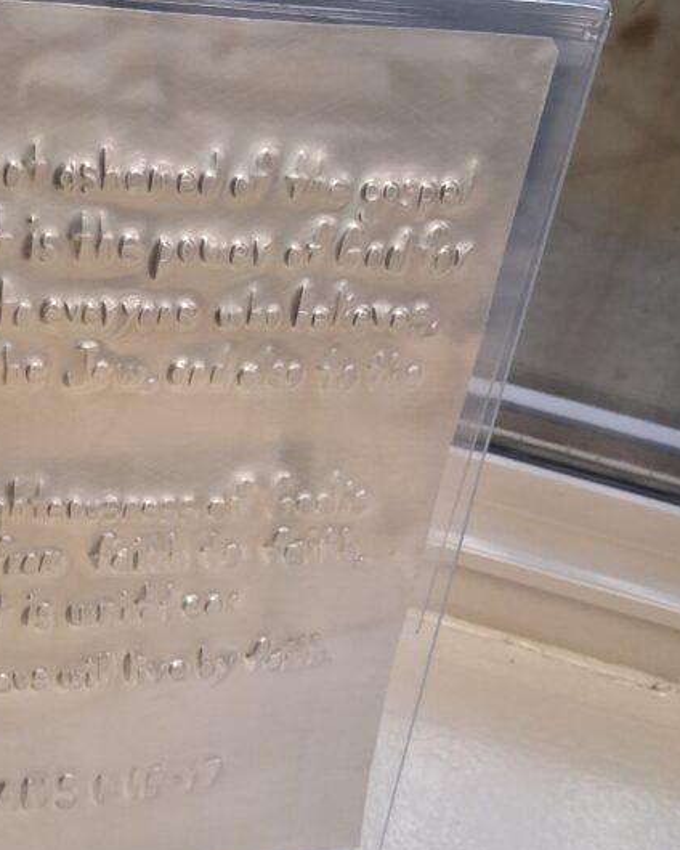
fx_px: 1233
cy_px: 409
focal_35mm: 49
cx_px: 132
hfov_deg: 30.1
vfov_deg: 38.0
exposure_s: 1/60
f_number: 1.8
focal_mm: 3.98
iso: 320
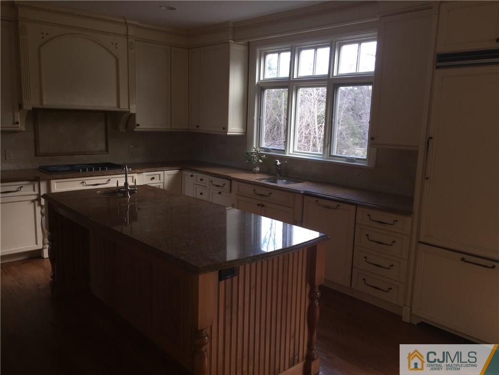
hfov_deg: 61.7
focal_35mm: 29
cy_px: 188
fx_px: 418
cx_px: 250
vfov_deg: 48.2
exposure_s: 1/30
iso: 32
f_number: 2.2
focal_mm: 4.15
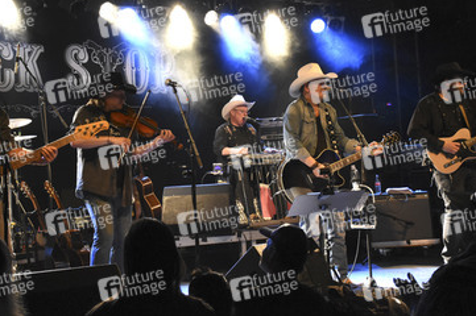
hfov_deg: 30.7
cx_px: 229
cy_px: 121
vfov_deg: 20.7
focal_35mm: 66
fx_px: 867
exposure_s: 1/160
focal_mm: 35
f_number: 5
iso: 4000
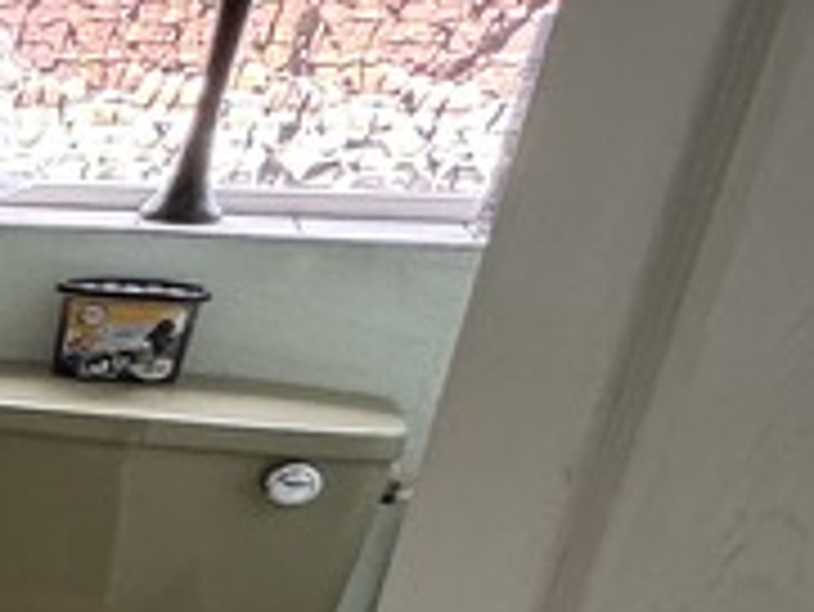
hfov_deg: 14.8
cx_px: -1160
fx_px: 1859
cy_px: 711
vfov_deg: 17.9
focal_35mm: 79
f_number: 2.2
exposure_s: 1/92
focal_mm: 2.22
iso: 320
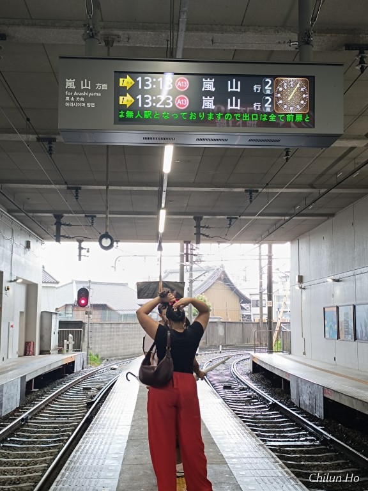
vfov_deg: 71.6
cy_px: 246
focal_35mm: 24
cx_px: 184
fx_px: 340
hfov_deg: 56.8
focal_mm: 6.14
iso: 512
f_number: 1.65
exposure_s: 1/100
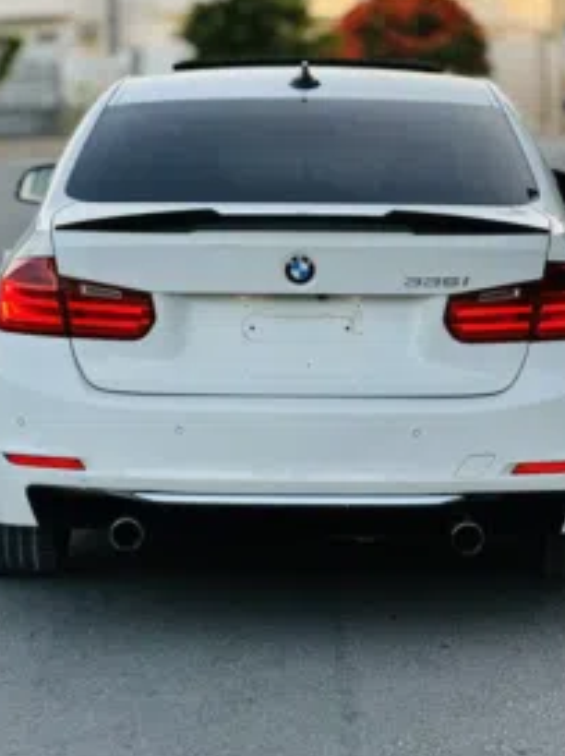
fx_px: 2465
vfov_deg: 17.4
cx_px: 269
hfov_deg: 13.1
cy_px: 280
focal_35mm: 113
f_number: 2.8
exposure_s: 1/121
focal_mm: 9
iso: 50
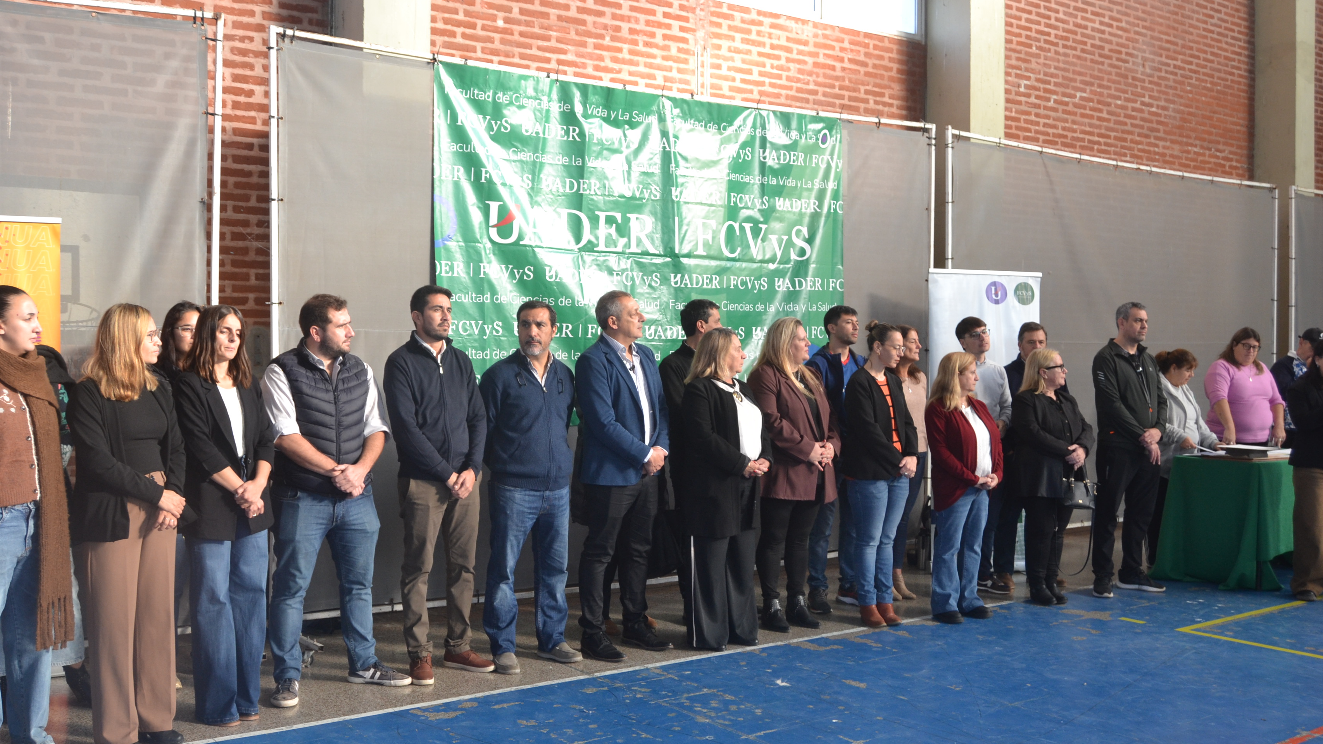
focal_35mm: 35
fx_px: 1228
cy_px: 389
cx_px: 666
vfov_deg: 33.7
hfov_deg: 56.6
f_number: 5
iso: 400
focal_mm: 22
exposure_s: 1/100
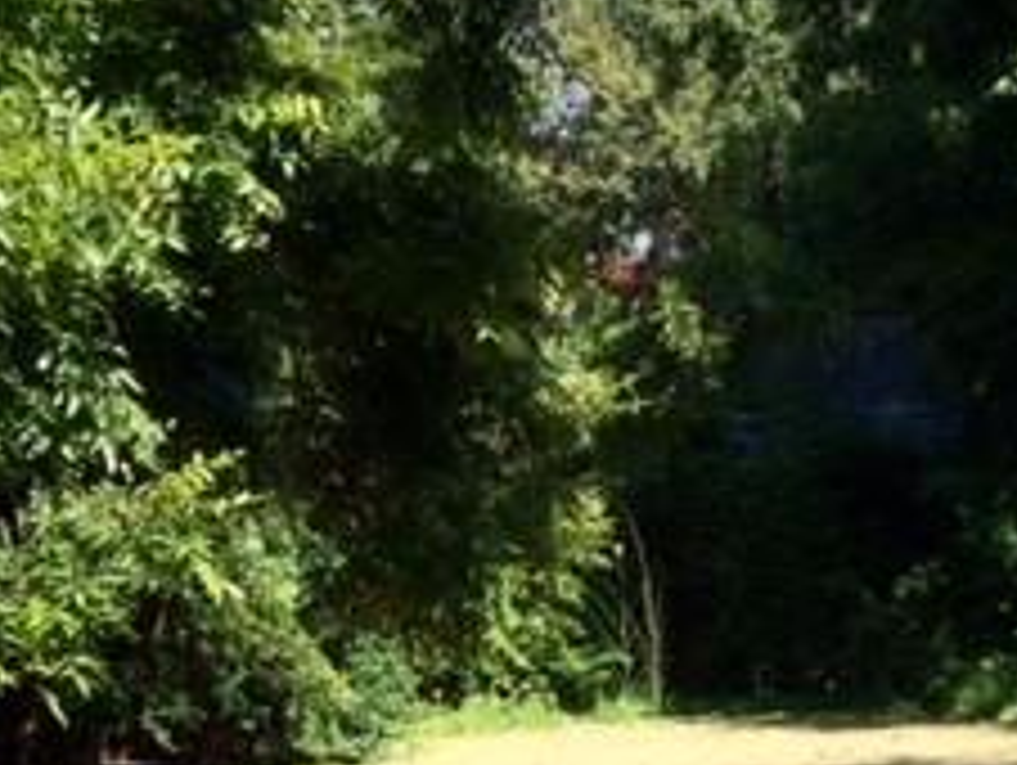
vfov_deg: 17.5
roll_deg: +2.5
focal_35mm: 82
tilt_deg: -4.6
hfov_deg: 23.4
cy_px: 814
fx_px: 2412
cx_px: 855
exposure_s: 1/789
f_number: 2.2
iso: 32
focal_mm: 4.15
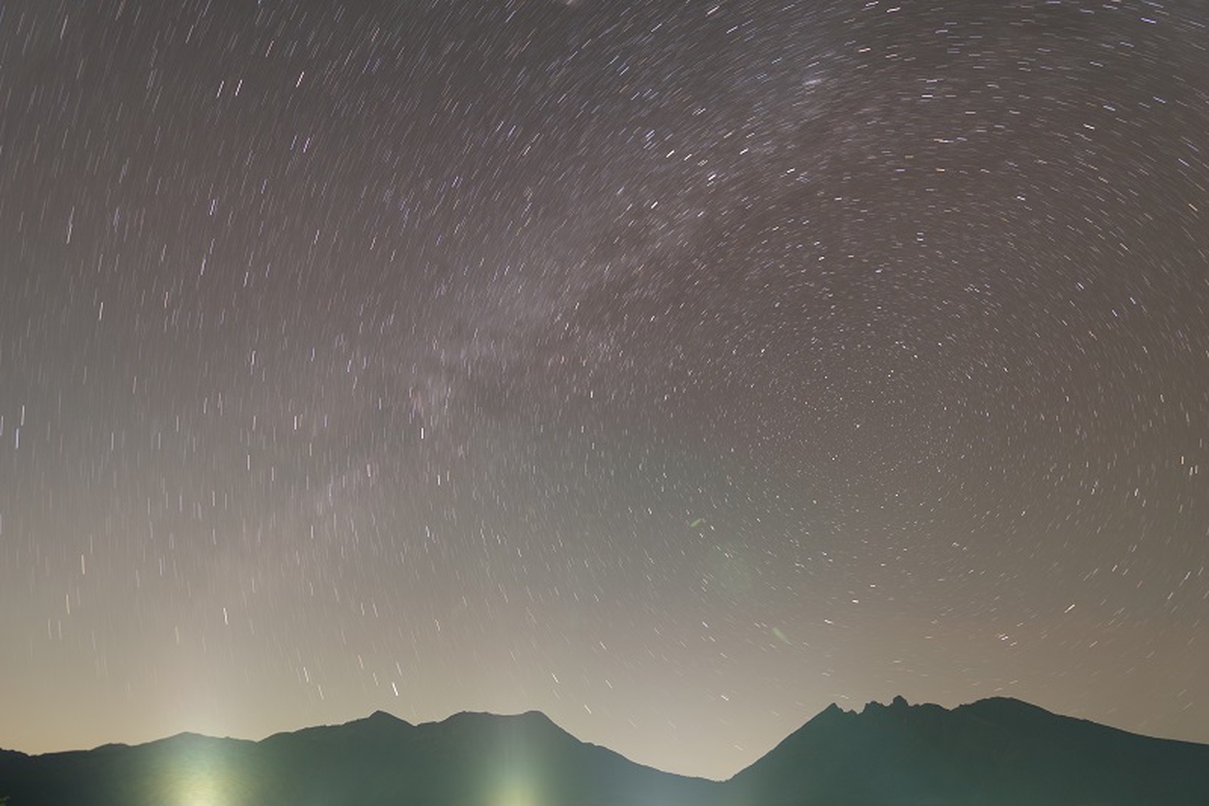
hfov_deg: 100.4
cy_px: 403
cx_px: 604
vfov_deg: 77.3
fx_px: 504
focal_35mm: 15
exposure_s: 349
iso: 640
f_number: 2.8
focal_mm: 15
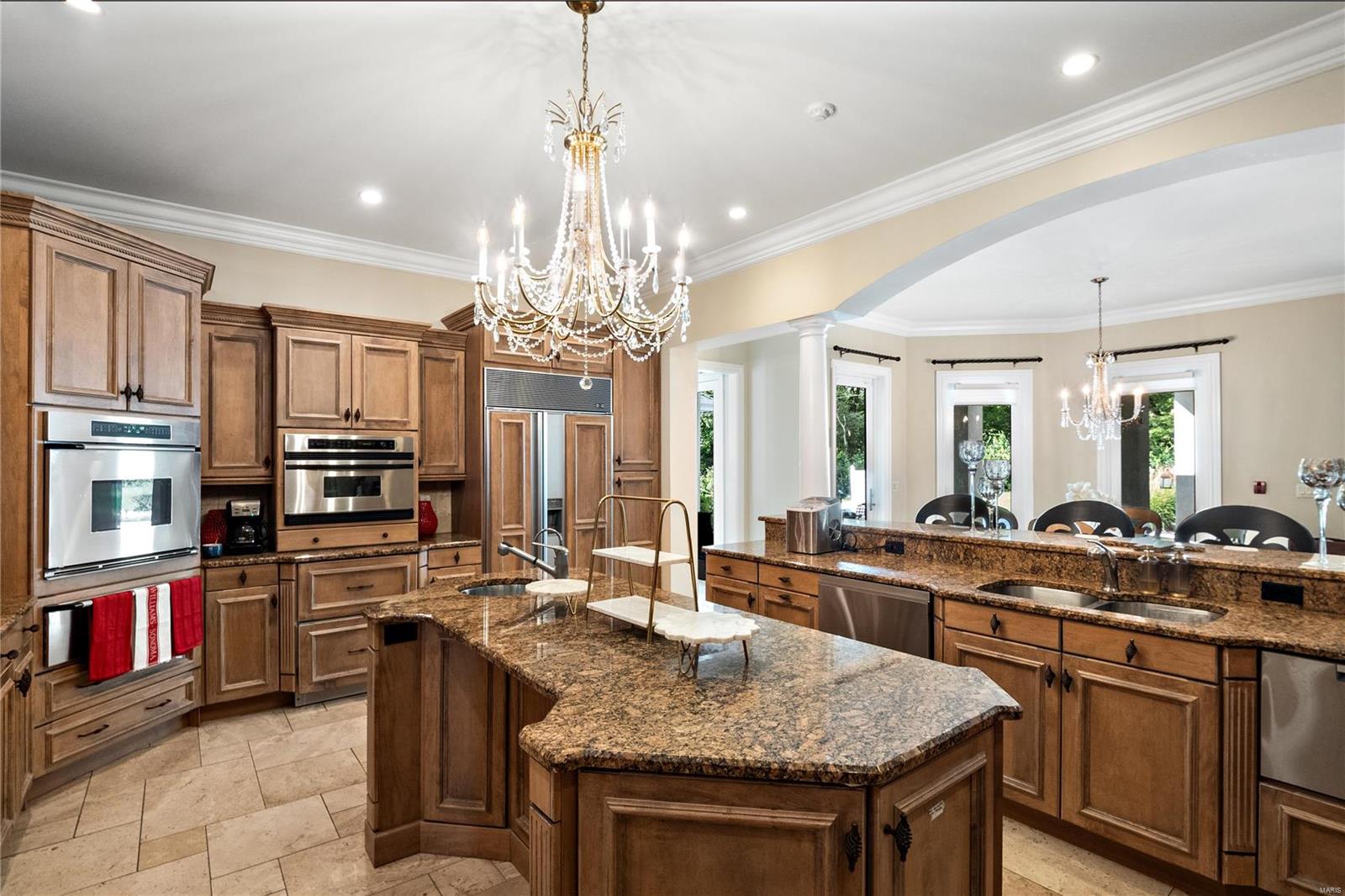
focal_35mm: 16
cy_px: 448
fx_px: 598
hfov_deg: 96.7
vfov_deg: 73.7
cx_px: 672
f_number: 8
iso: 400
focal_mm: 8
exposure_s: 1/60
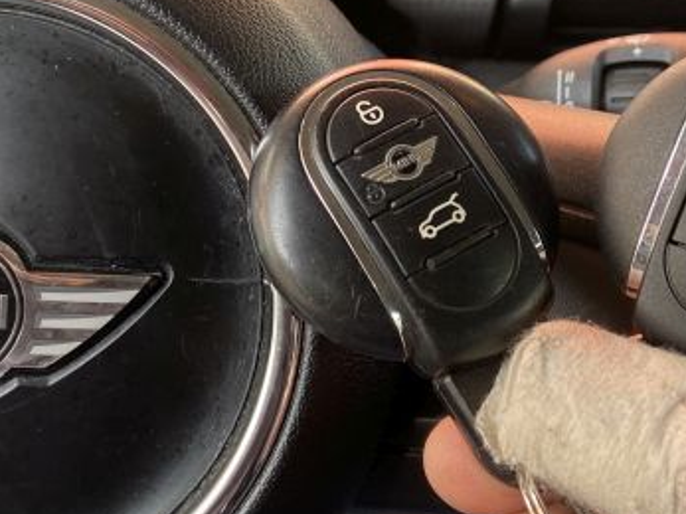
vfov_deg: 24.2
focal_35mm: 60
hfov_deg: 32.0
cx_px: 251
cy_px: 152
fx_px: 1189
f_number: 1.8
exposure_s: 1/122
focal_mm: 4.25
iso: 80
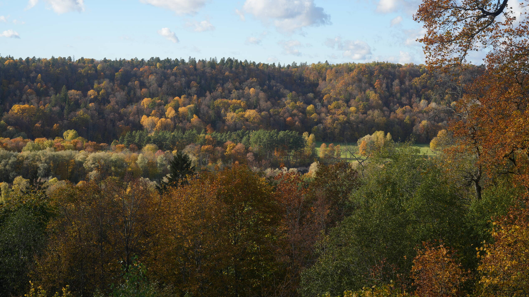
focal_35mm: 53
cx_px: 264
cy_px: 122
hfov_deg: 39.2
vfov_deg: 22.6
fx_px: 743
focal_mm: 50
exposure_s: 1/60
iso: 100
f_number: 10
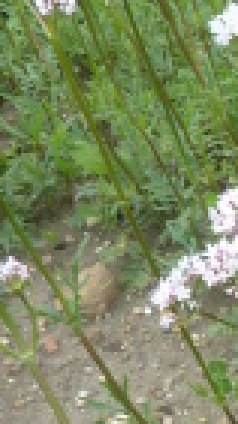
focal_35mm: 93
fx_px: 1047
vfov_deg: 22.1
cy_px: 424
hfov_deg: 11.2
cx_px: 539
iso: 80
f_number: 4
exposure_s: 1/125
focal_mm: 4.1
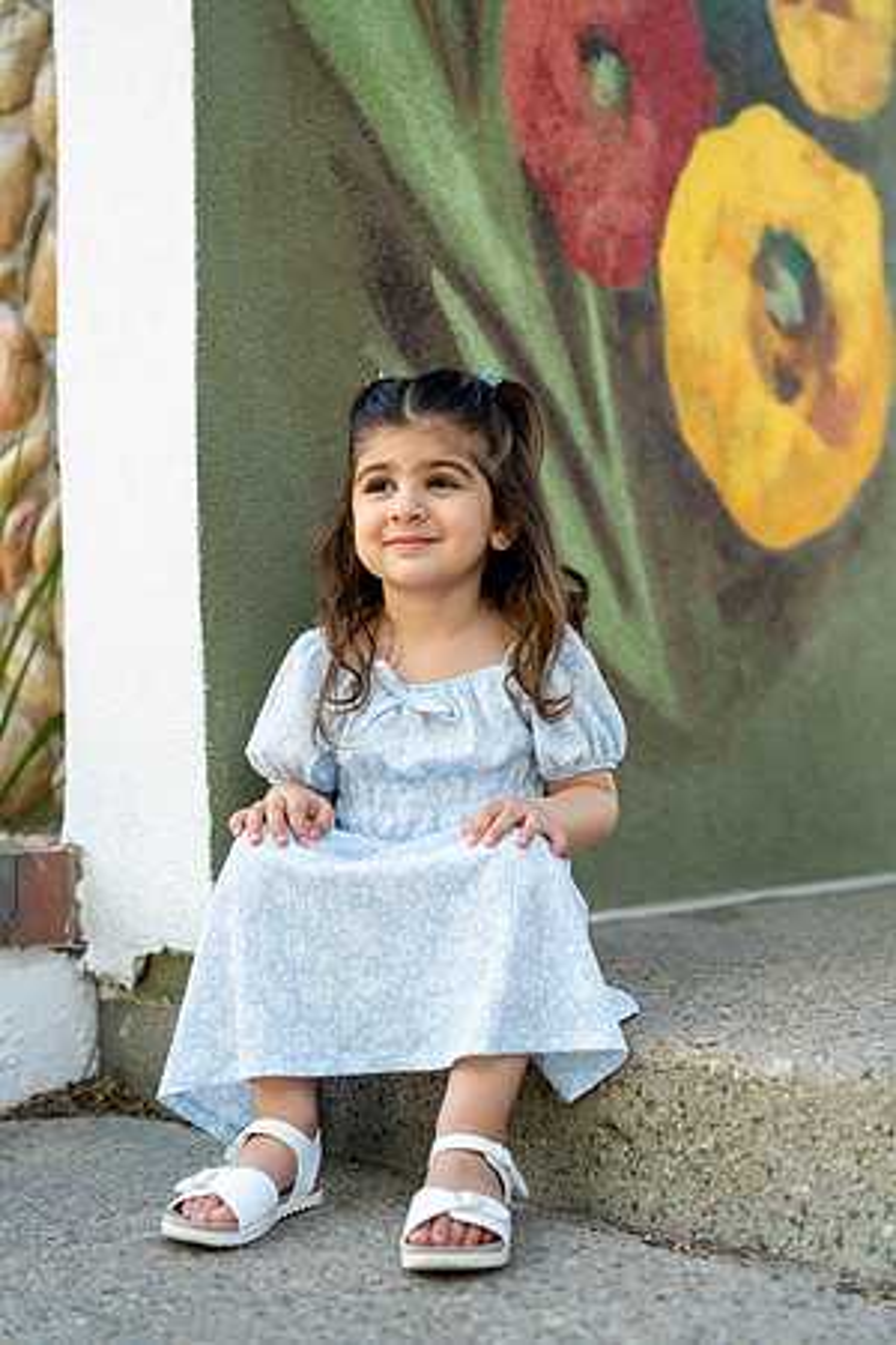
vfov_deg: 39.6
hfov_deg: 27.0
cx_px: 448
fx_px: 1867
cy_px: 672
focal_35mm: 50
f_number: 2.2
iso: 50
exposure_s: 1/250
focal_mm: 50
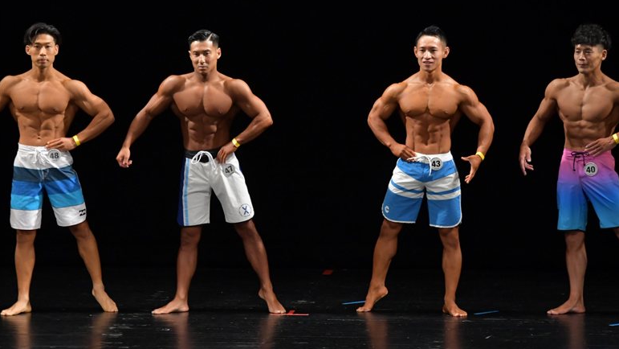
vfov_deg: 4.3
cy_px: 173
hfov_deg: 7.6
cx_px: 310
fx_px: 4662
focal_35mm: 284
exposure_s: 1/400
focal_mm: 180
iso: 3200
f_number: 5.6
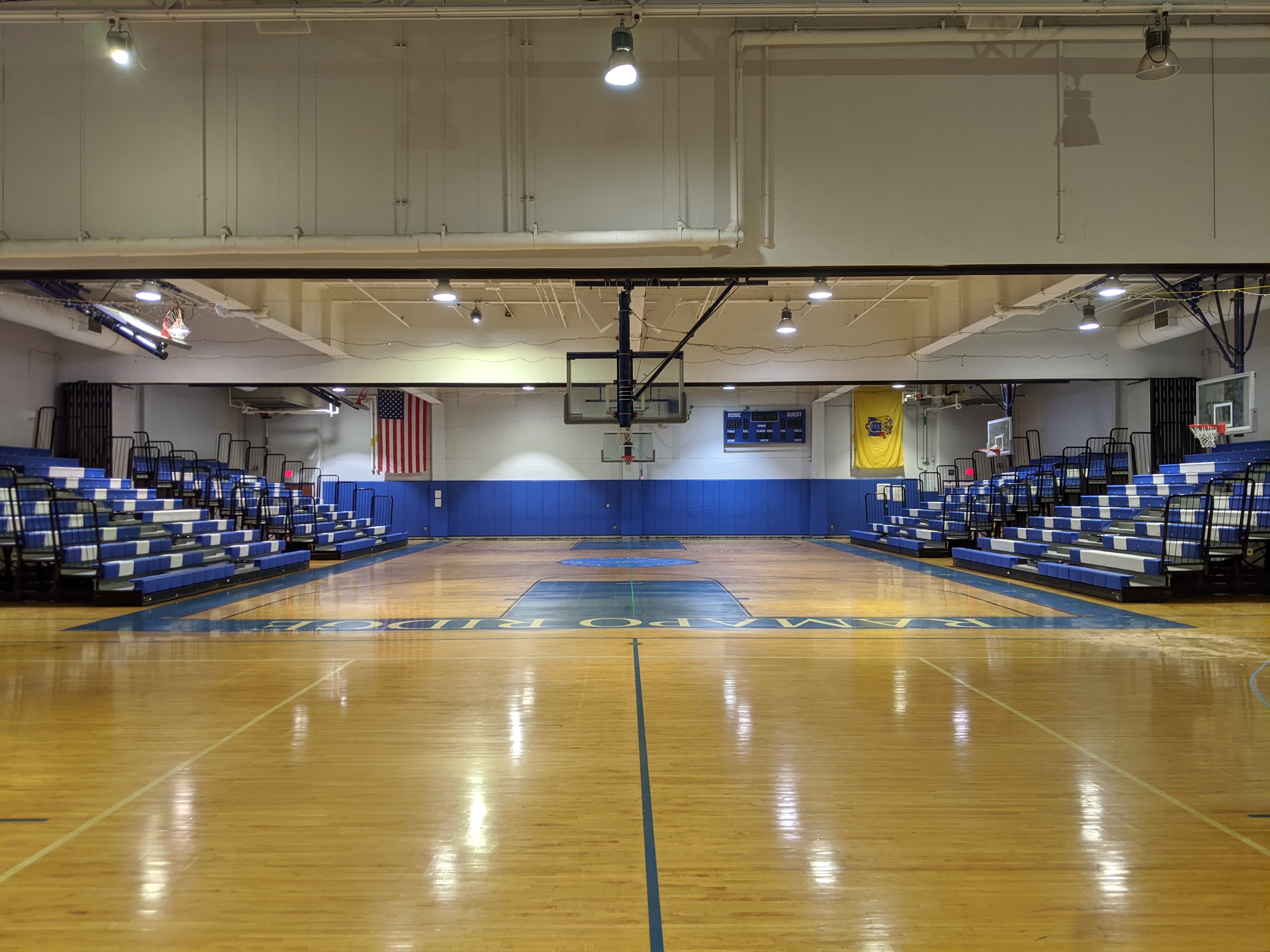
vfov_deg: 51.4
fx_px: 991
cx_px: 635
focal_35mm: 27
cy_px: 476
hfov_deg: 65.3
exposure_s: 1/24
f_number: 1.8
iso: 63
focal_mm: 4.44
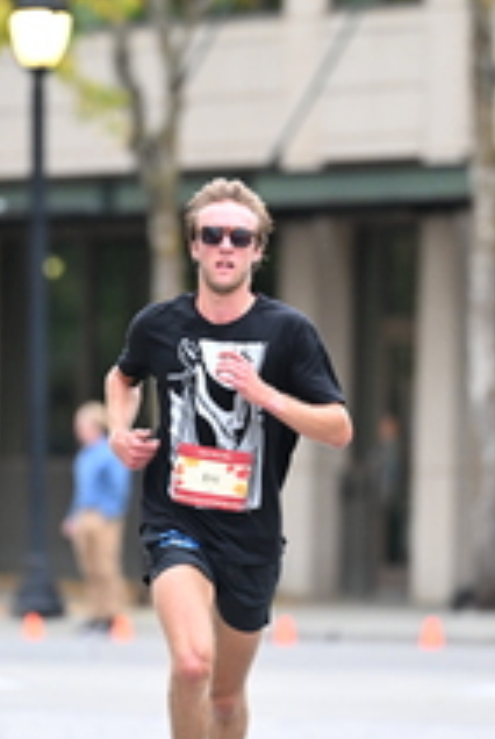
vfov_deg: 4.0
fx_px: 10648
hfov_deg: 2.7
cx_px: 274
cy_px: 380
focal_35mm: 518
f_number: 2.8
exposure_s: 1/500
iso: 1600
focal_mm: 200
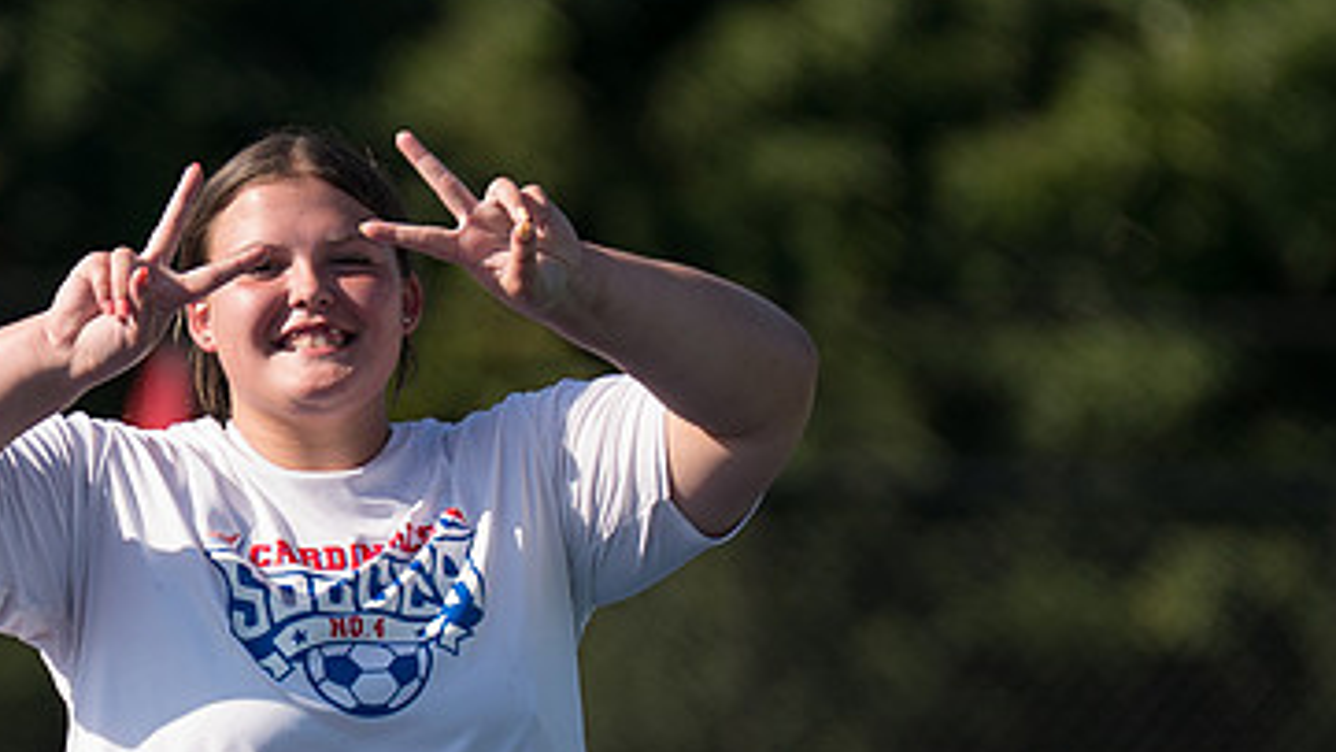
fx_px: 26638
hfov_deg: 2.9
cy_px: 551
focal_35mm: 752
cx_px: 282
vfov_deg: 1.6
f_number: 2.8
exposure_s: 1/2000
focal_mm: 200
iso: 160
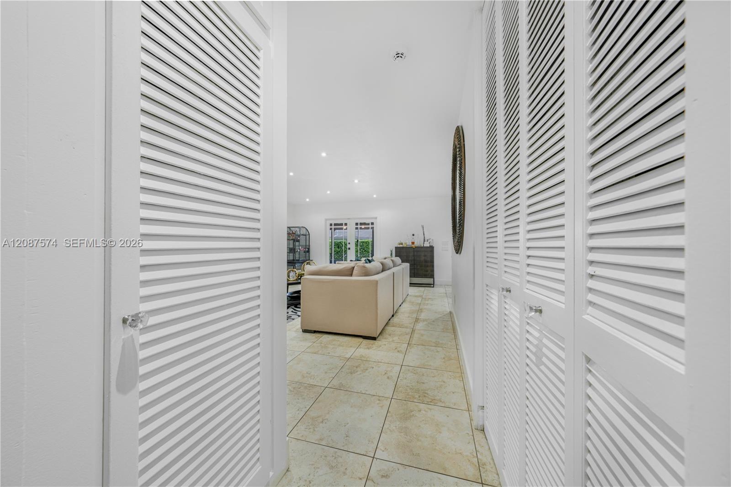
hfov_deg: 112.6
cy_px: 244
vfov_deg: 90.0
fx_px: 244
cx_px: 366
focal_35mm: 12
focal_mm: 12
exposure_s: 1/1.25
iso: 200
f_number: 8
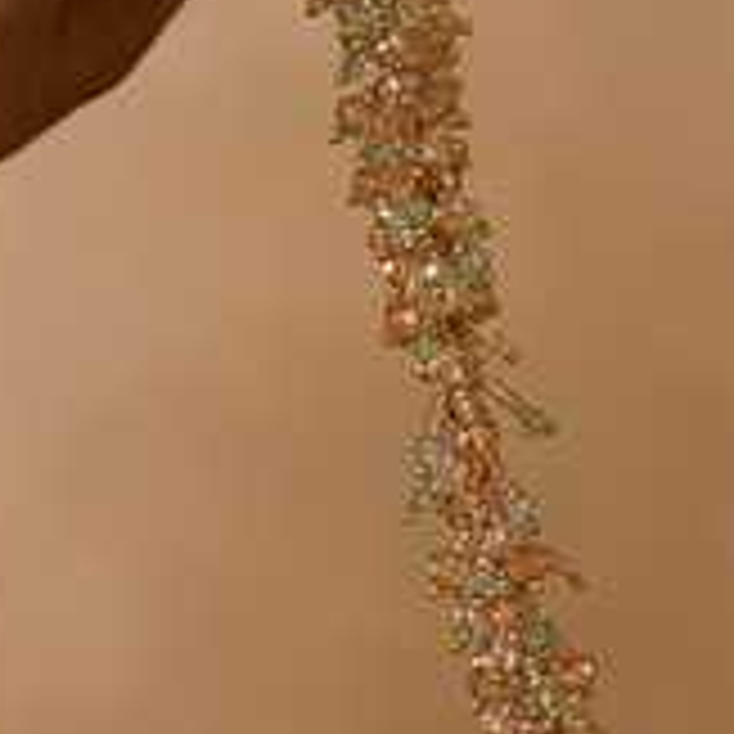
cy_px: 606
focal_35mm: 137
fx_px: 3287
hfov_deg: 12.6
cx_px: 72
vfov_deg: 12.7
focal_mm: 50
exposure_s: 1/125
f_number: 5
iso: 320
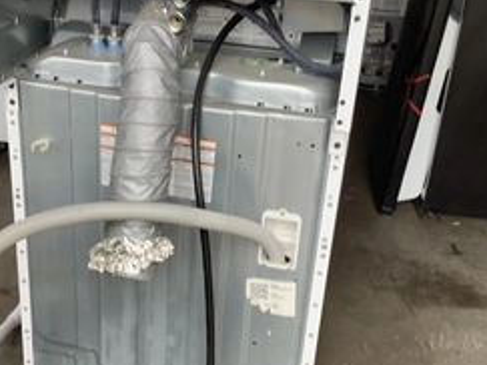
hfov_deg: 37.2
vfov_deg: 28.4
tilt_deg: -31.9
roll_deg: -1.7
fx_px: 717
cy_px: 231
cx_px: 174
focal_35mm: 51
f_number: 2.4
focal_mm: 3.3
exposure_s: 1/120
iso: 32
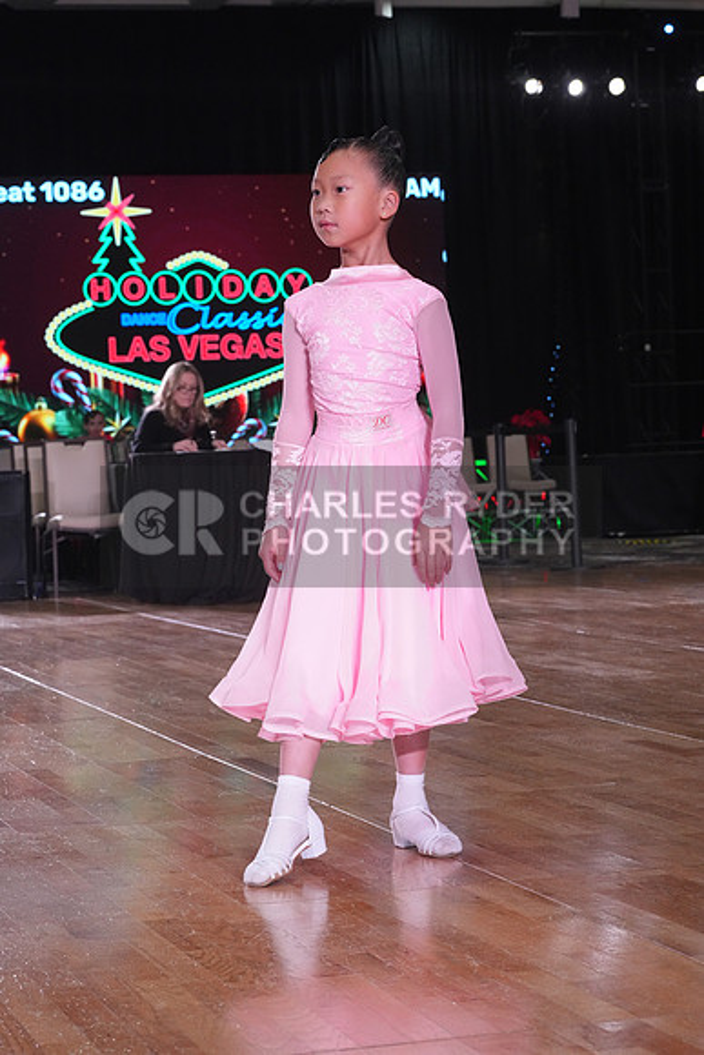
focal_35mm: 87
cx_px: 352
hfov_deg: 15.7
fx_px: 2550
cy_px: 528
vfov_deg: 23.4
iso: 4000
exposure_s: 1/200
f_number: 9
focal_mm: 87
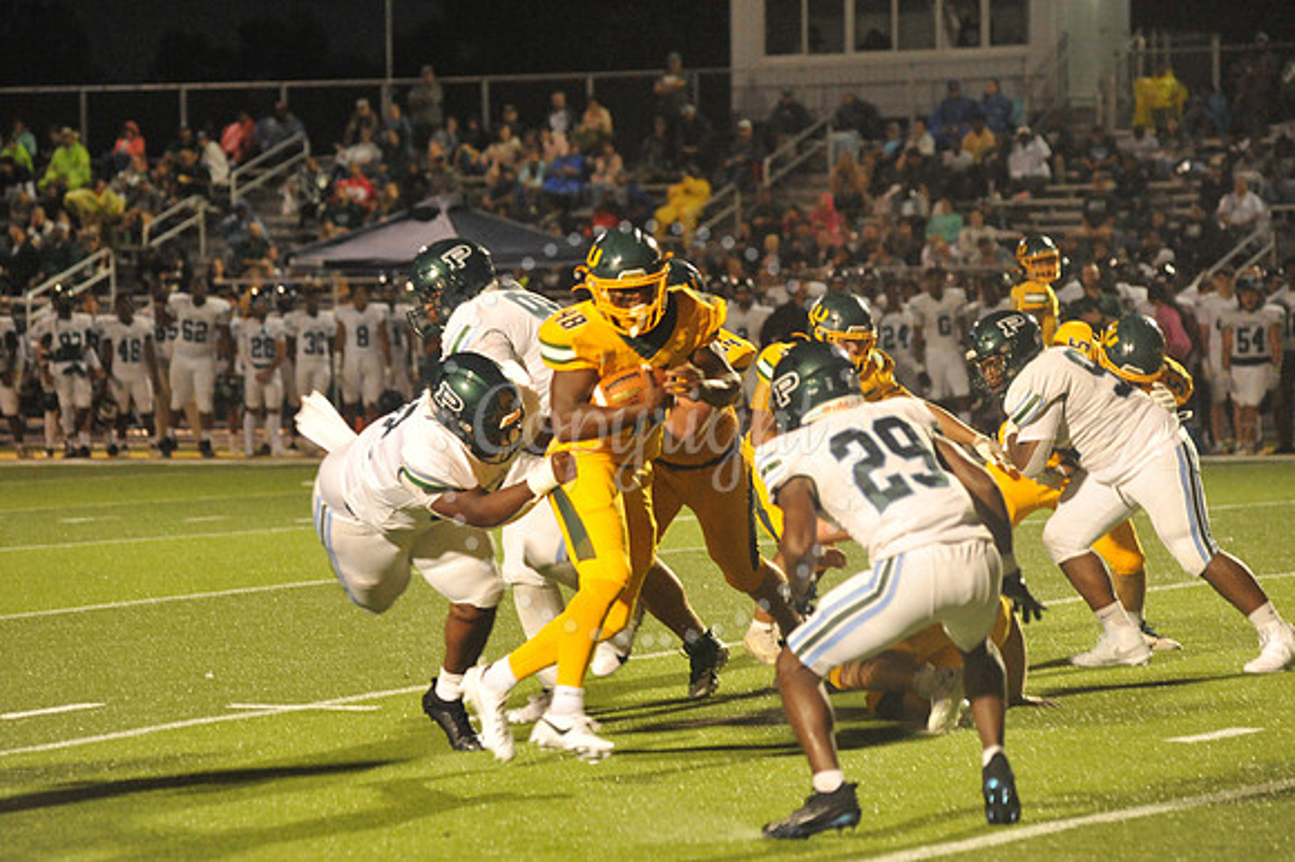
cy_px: 431
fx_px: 6112
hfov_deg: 12.1
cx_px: 648
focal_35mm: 170
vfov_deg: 8.1
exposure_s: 1/250
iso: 6400
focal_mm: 170
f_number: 5
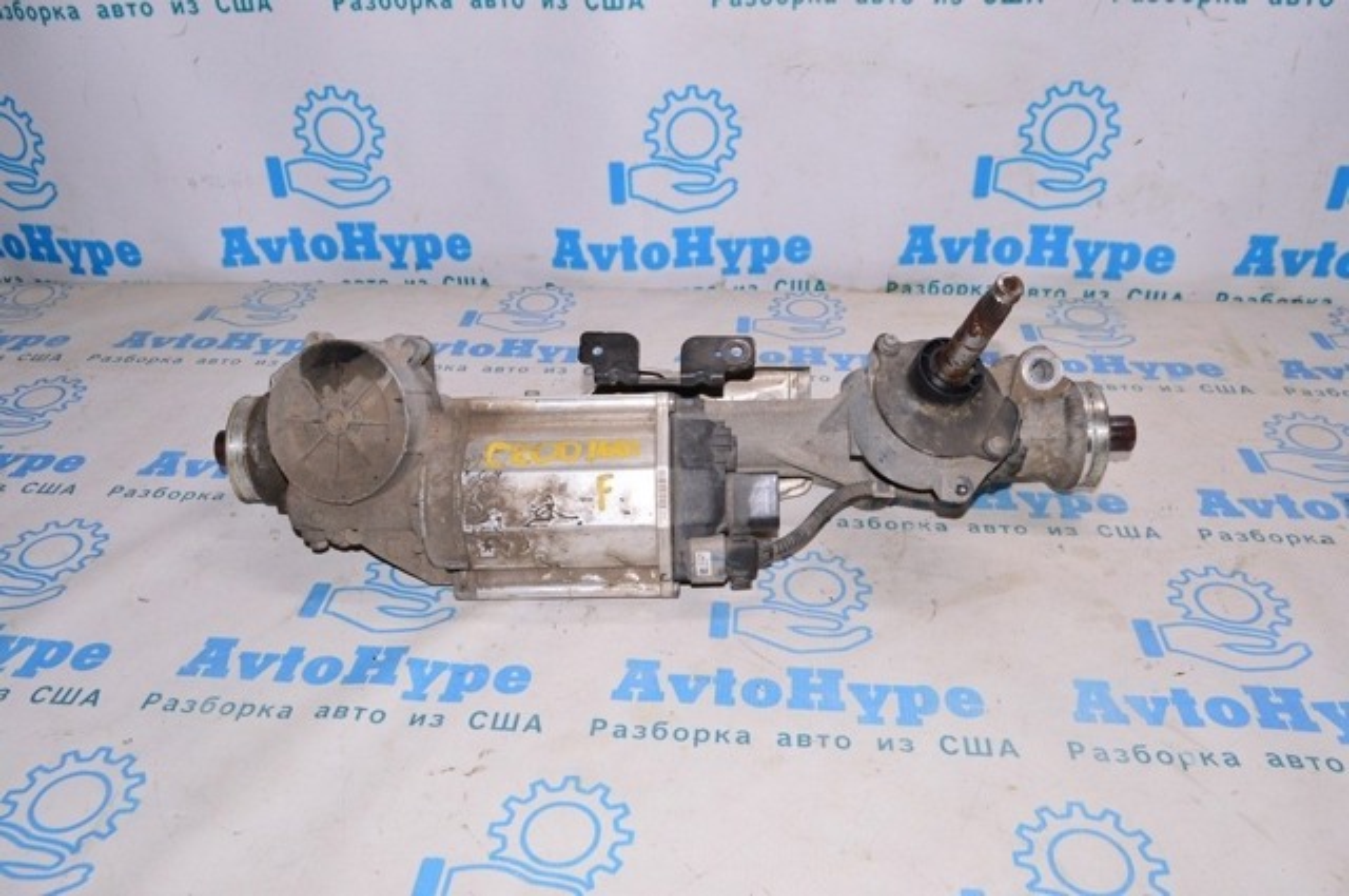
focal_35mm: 30
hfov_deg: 62.0
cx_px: 674
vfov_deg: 43.5
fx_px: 1123
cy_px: 448
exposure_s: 1/200
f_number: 8
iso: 1600
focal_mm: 20
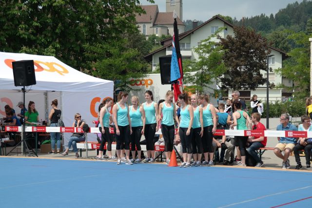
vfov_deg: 16.3
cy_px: 104
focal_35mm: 84
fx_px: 728
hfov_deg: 24.2
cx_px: 156
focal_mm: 55
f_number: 7.1
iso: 100
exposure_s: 1/320
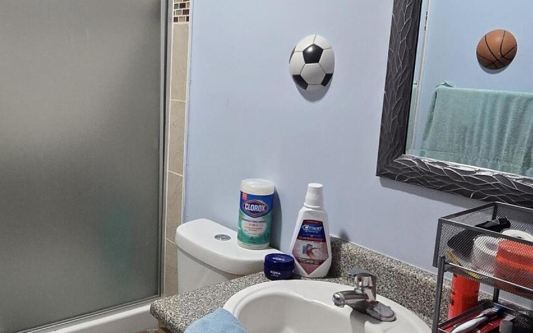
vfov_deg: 38.3
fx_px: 479
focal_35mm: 33
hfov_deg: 56.2
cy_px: 174
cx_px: 154
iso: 320
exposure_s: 1/60
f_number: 2.2
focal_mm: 2.2
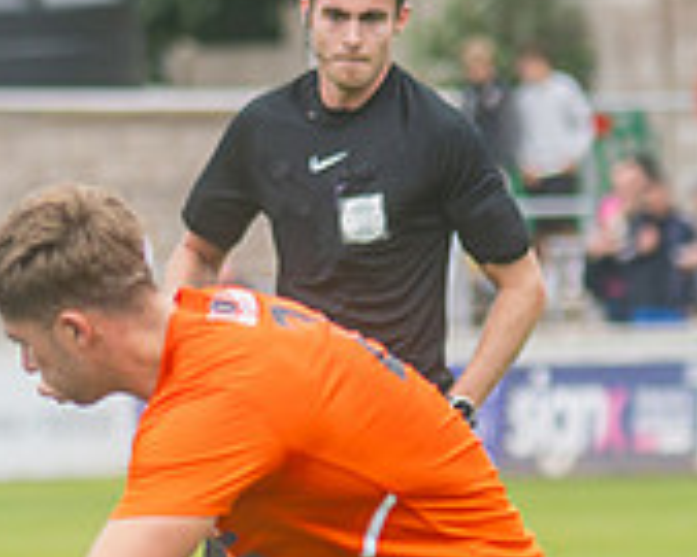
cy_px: 467
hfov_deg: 2.2
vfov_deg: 1.8
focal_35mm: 870
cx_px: -201
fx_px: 17936
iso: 220
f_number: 2.8
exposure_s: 1/1250
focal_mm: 125
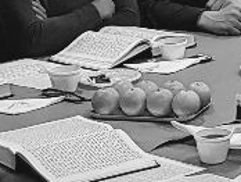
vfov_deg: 7.9
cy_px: -179
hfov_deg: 10.7
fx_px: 1248
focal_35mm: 179
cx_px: 349
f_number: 1.7
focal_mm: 4.2
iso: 50
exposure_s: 1/50
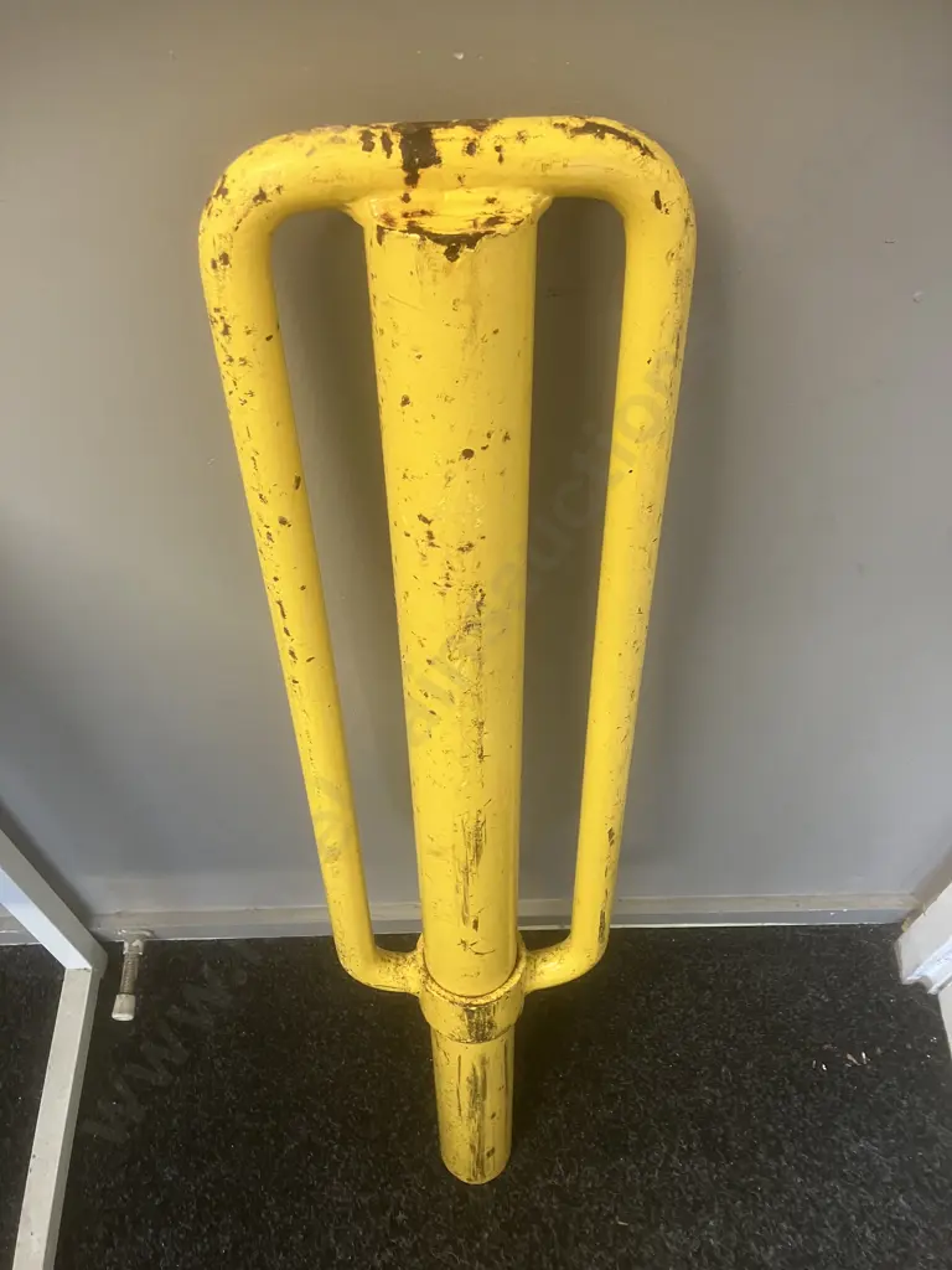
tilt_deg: -52.1
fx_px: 1027
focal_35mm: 28
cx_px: 476
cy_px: 635
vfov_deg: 63.4
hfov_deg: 49.7
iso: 200
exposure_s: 1/50
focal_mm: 3.99
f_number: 1.8
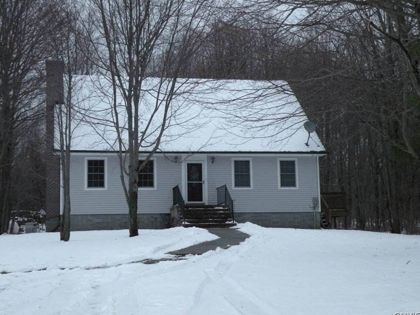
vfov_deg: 24.8
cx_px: 202
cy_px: 157
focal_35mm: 59
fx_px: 716
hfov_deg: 32.7
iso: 400
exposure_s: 1/53.3
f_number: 3.5
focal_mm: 9.8
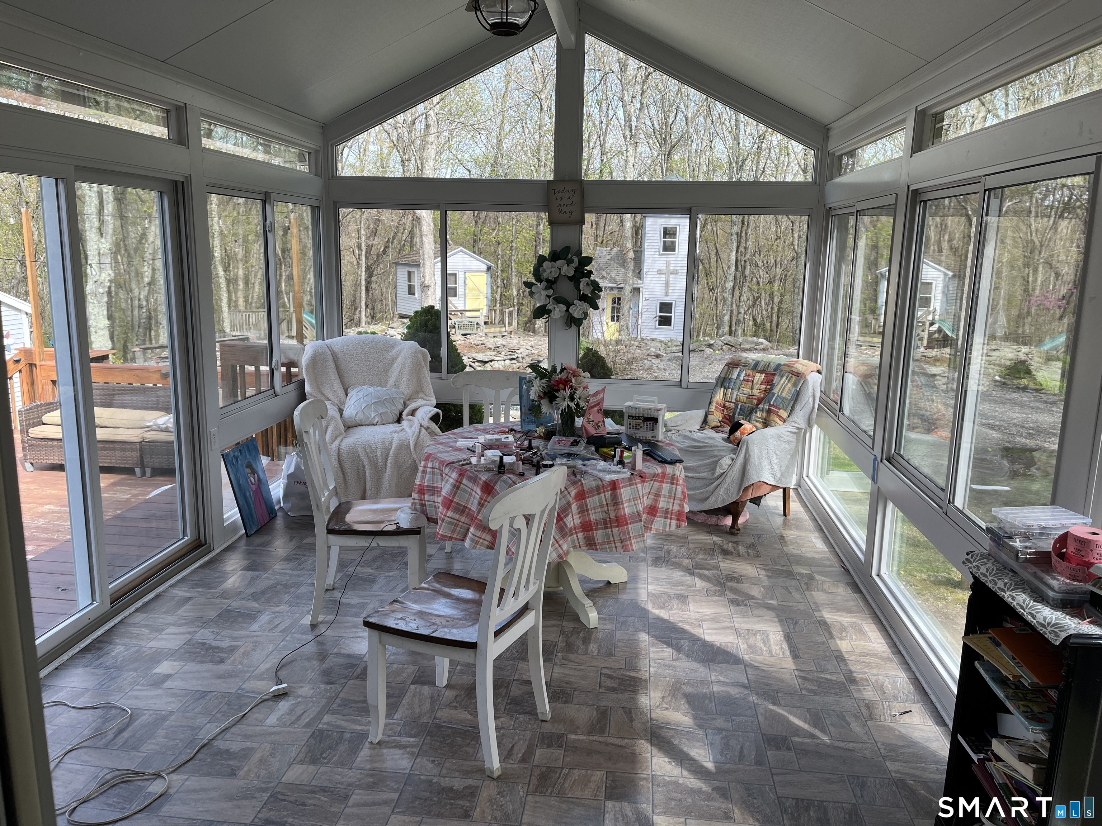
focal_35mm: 26
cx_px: 551
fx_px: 828
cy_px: 413
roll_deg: -1.7
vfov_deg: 53.1
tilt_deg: -11.0
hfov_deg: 67.3
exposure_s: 1/222
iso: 40
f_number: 1.6
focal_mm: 5.1
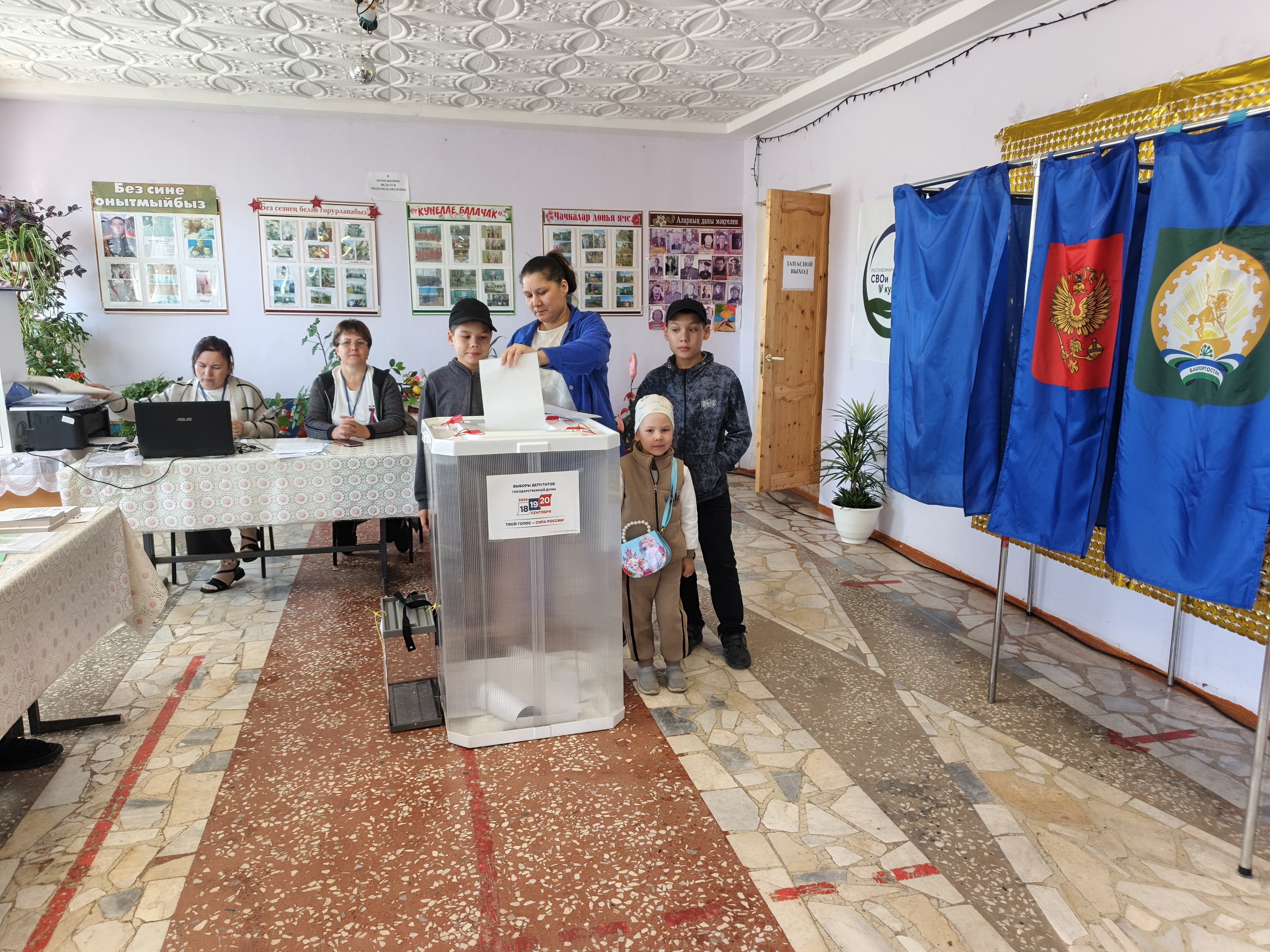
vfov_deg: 58.9
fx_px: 844
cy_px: 476
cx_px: 635
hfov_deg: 73.9
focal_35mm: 23
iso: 173
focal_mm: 5.56
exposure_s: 1/120
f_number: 1.8
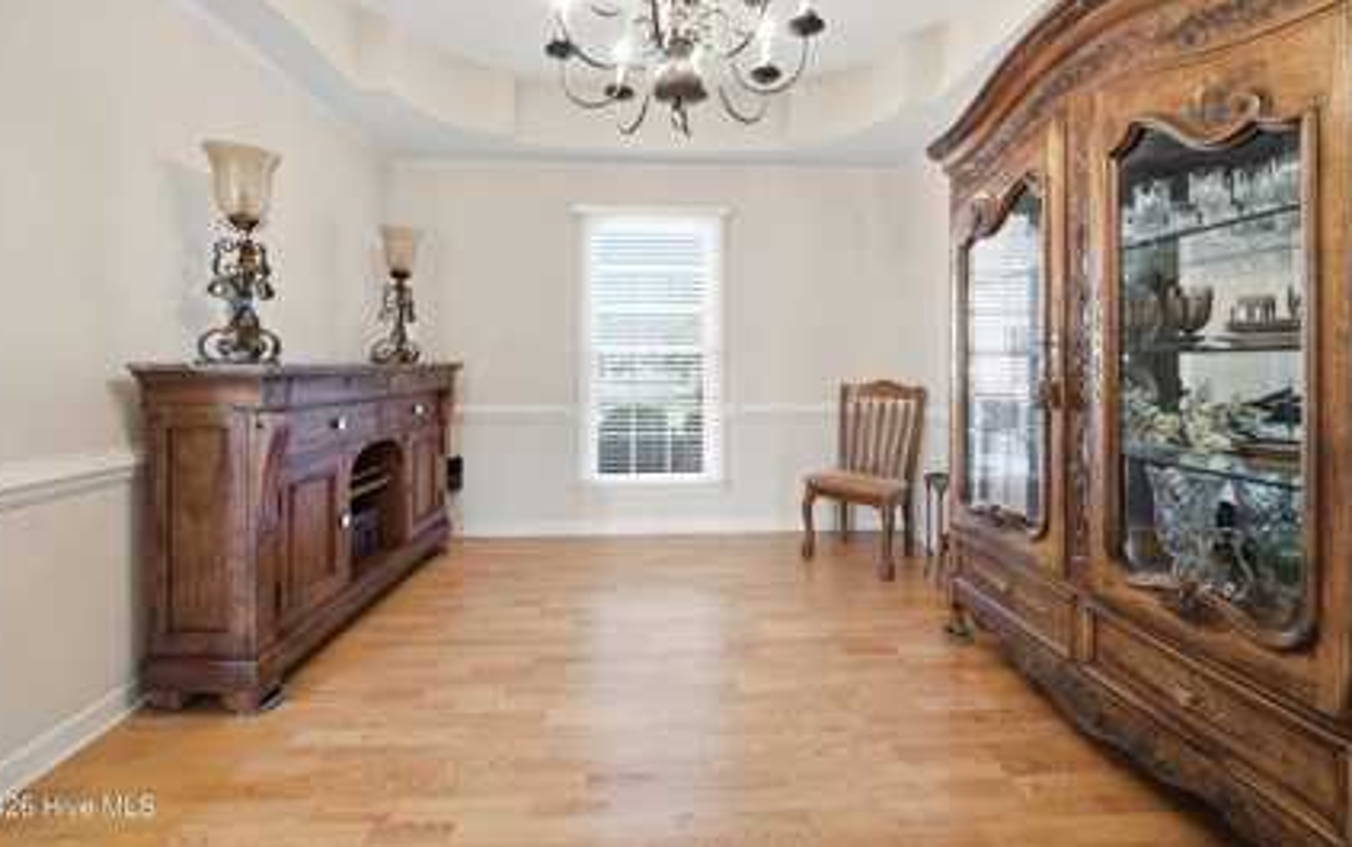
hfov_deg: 109.3
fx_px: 479
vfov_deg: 82.5
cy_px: 371
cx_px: 671
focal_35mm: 13
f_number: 8
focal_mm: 12
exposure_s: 1/50
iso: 250
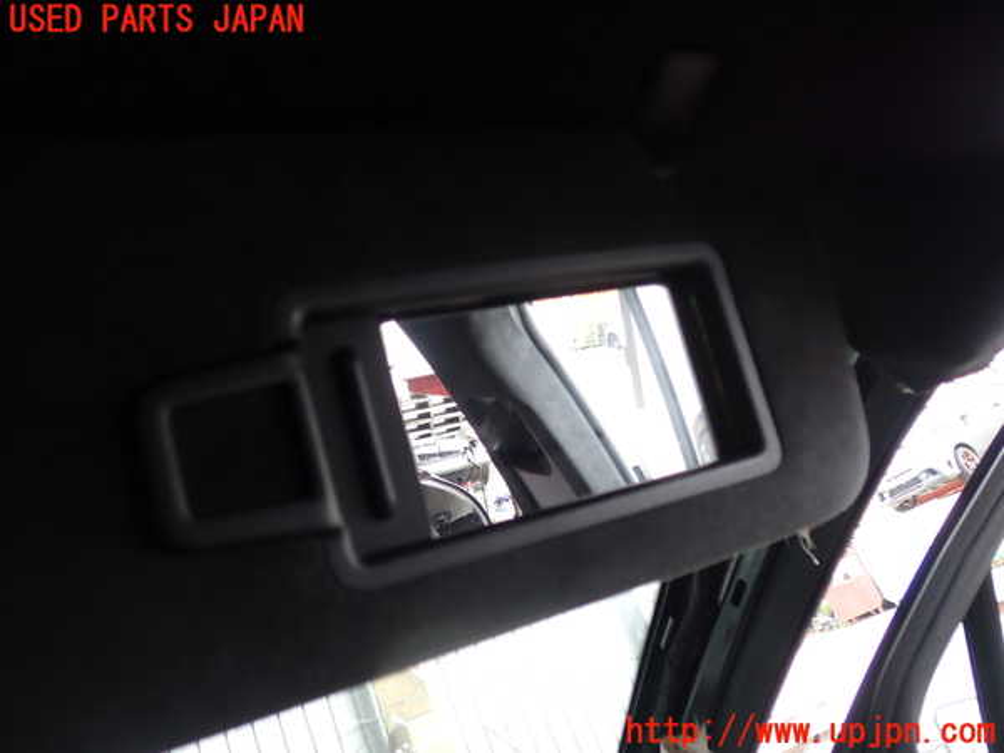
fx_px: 870
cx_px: 502
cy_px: 376
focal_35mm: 30
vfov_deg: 46.8
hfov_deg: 60.0
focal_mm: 5.4
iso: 100
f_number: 2.3
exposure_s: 1/80
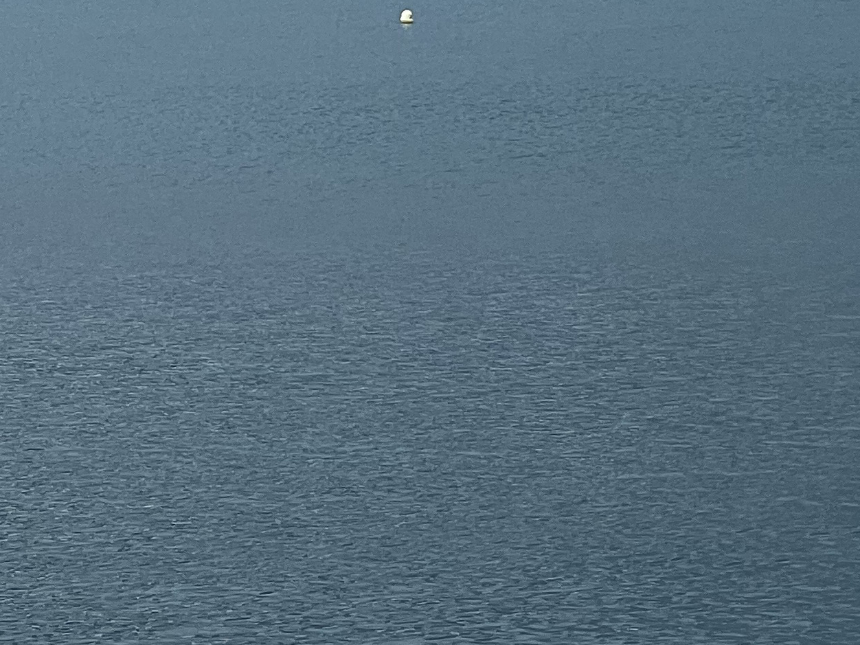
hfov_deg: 8.0
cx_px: 376
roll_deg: +1.7
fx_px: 6112
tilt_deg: +1.7
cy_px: -273
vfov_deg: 6.0
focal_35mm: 246
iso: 32
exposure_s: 1/440
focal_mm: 9
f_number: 2.8
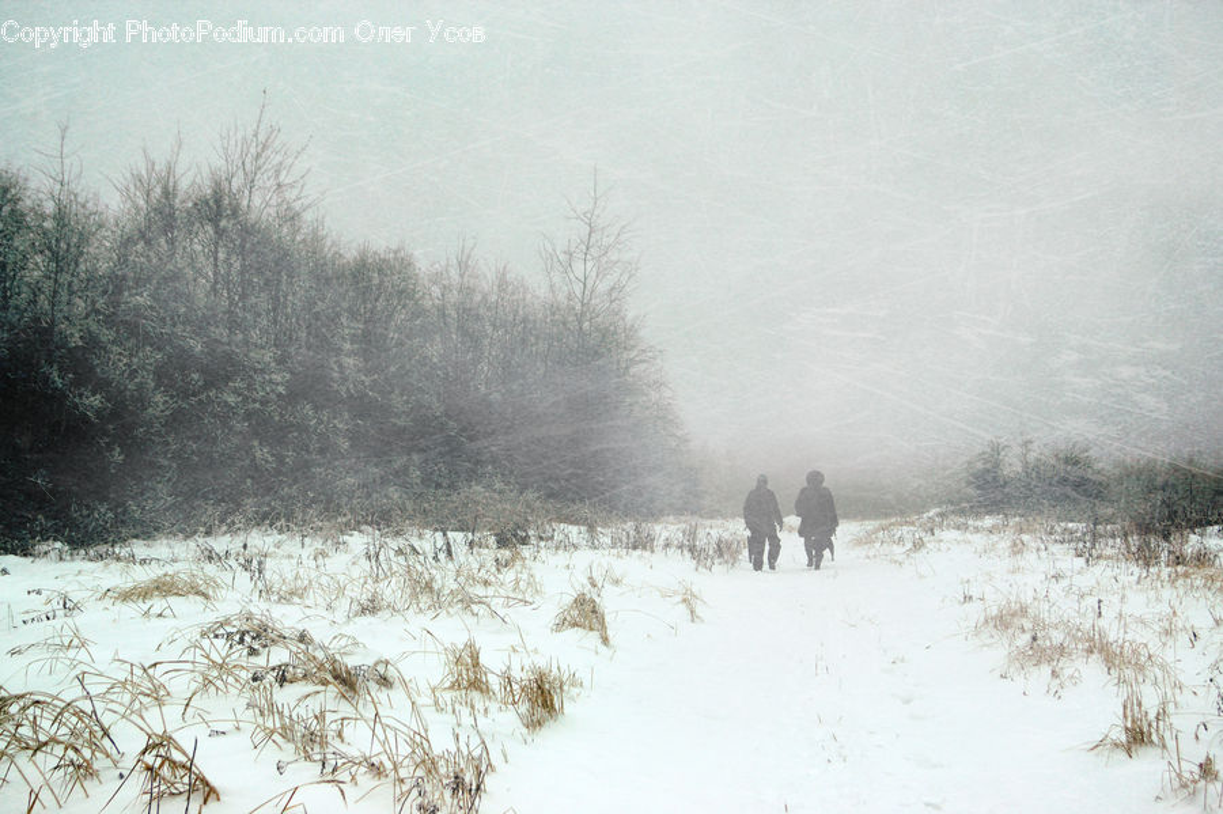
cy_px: 407
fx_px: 1782
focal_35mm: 52
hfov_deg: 37.9
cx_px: 612
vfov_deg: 25.7
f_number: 5
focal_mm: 35
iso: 100
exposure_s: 1/60
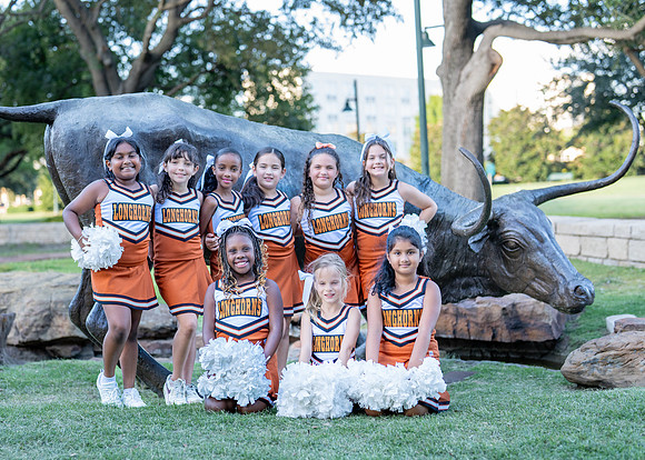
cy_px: 250
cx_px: 273
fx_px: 1119
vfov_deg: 23.2
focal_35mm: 61
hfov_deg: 32.1
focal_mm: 50
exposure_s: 1/400
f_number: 2
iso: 250
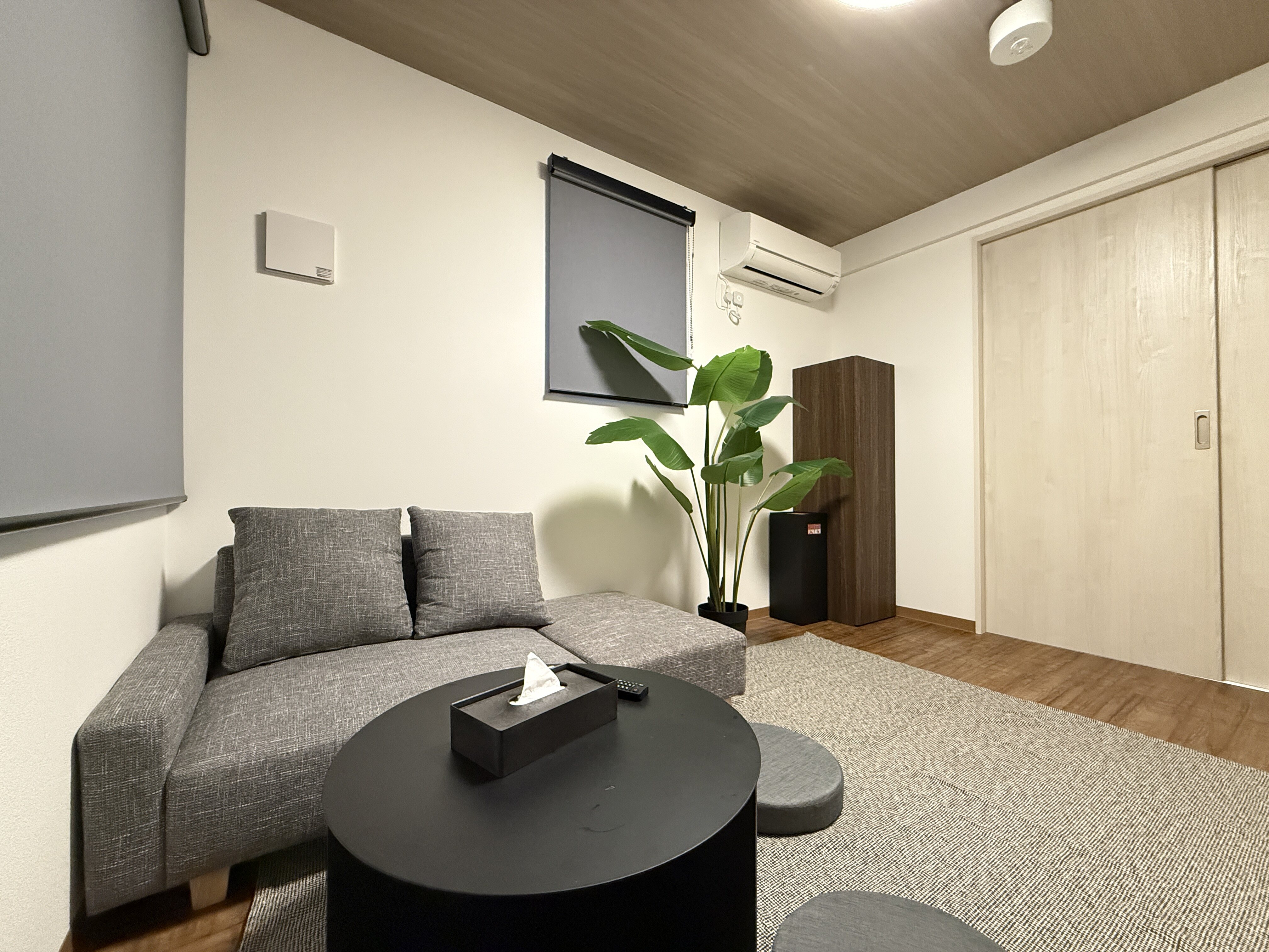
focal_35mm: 14
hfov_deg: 102.1
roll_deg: +0.3
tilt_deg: +1.0
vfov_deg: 85.7
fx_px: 513
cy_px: 476
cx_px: 634
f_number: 2.2
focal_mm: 2.22
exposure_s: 1/60
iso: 640
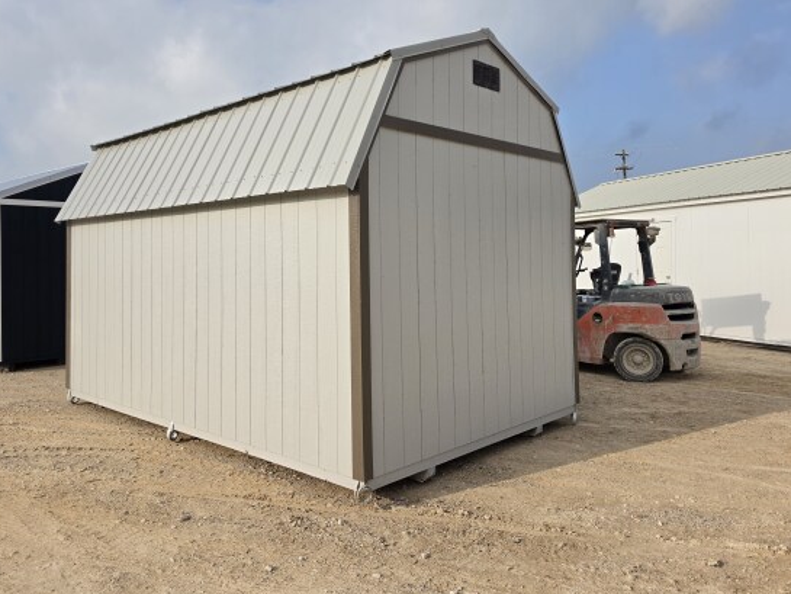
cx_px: 361
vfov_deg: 51.2
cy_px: 254
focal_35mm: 27
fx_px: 617
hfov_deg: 65.2
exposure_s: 1/7939
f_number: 1.4
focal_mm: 6.5
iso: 64
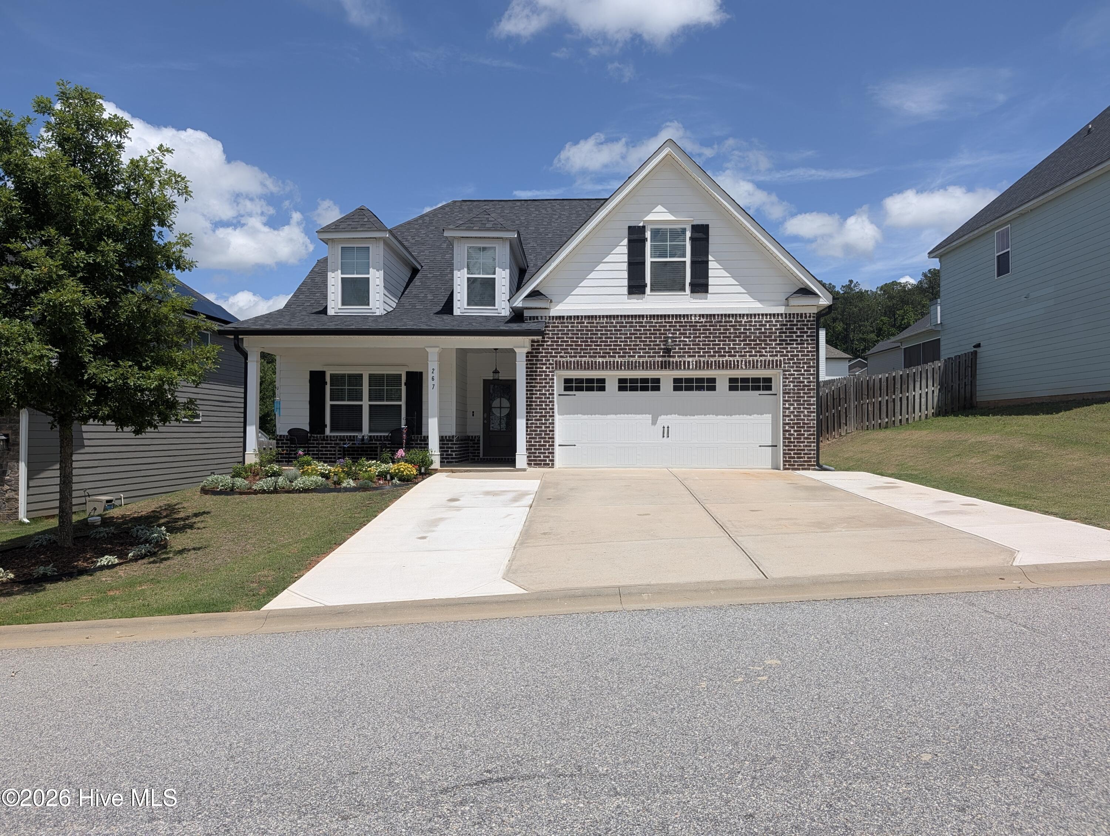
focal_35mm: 24
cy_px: 418
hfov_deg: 71.5
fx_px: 771
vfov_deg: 56.9
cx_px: 555
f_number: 1.68
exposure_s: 1/1548
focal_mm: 6.9
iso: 20
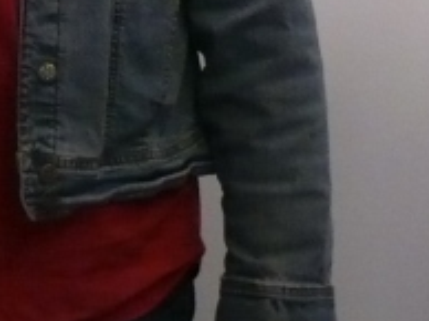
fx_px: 2290
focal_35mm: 185
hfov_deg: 9.4
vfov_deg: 7.7
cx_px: -661
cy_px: -319
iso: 400
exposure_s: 1/30
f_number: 2.8
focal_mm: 7.4
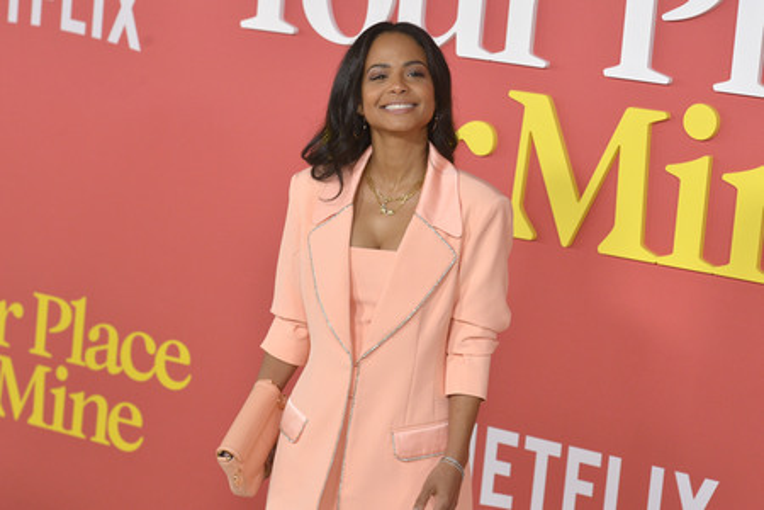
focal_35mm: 92
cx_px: 382
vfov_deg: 14.9
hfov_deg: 22.1
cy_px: 255
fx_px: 1952
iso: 1600
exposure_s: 1/320
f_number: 6.3
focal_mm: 92
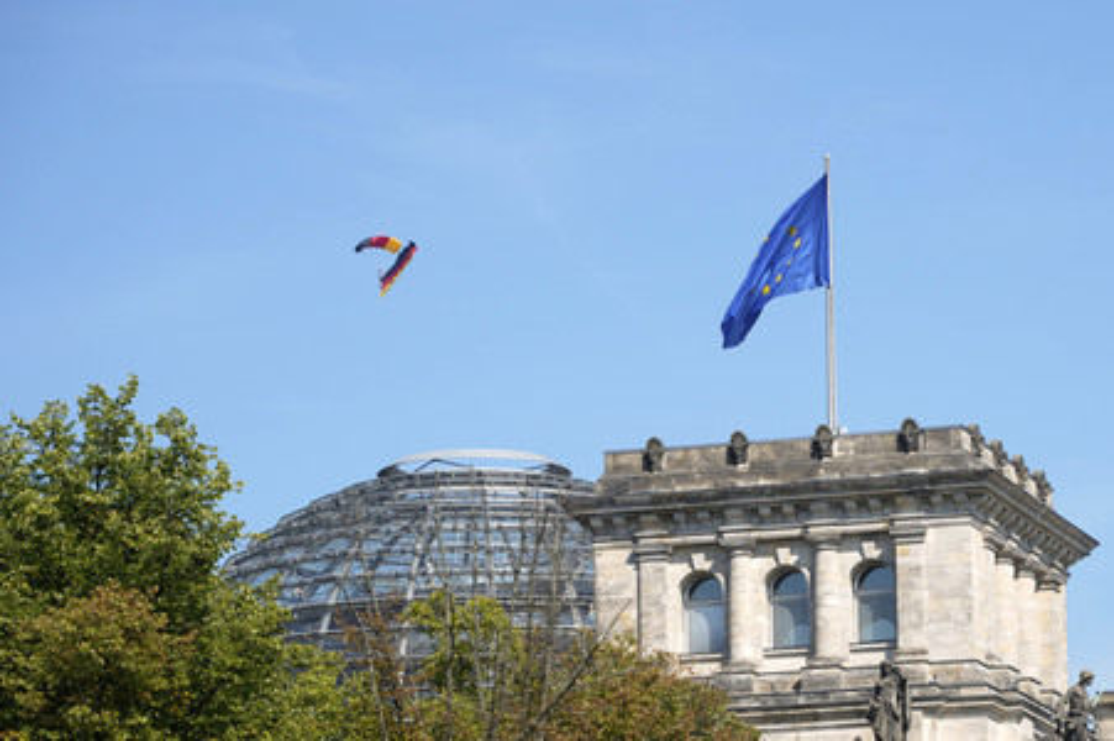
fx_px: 3432
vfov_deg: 12.3
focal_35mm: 111
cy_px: 370
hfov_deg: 18.4
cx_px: 557
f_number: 5.6
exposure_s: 1/400
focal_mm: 111
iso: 64
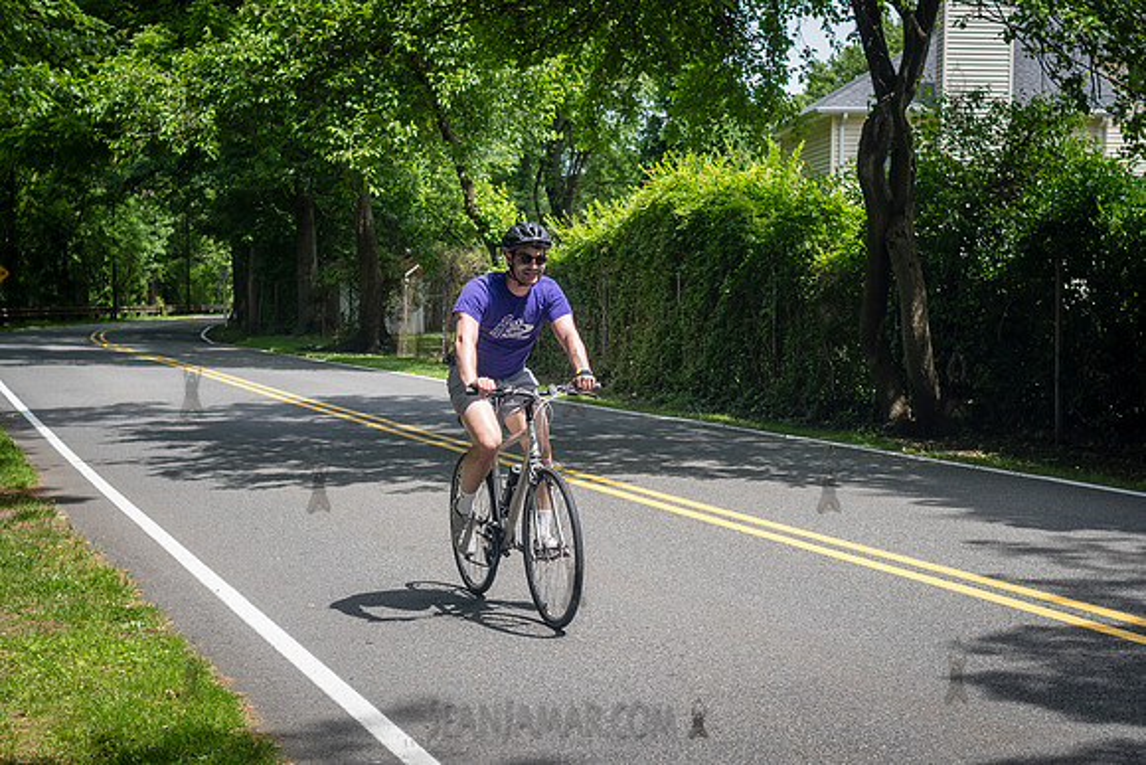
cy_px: 435
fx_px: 1881
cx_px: 569
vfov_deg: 23.0
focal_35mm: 59
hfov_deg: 33.9
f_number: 4
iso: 200
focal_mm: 35
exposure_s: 1/1000
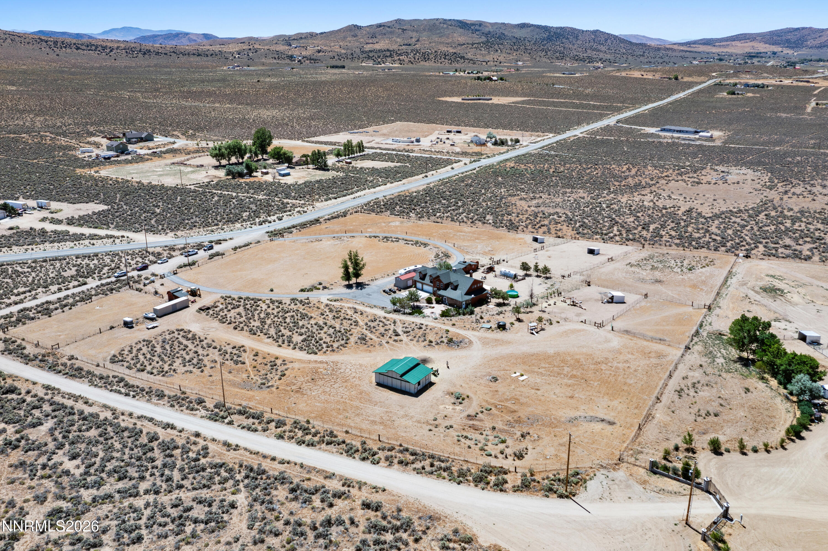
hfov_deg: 65.5
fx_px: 644
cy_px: 276
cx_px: 414
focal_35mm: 28
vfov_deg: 46.4
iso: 100
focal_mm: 10.26
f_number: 5.6
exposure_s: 1/320
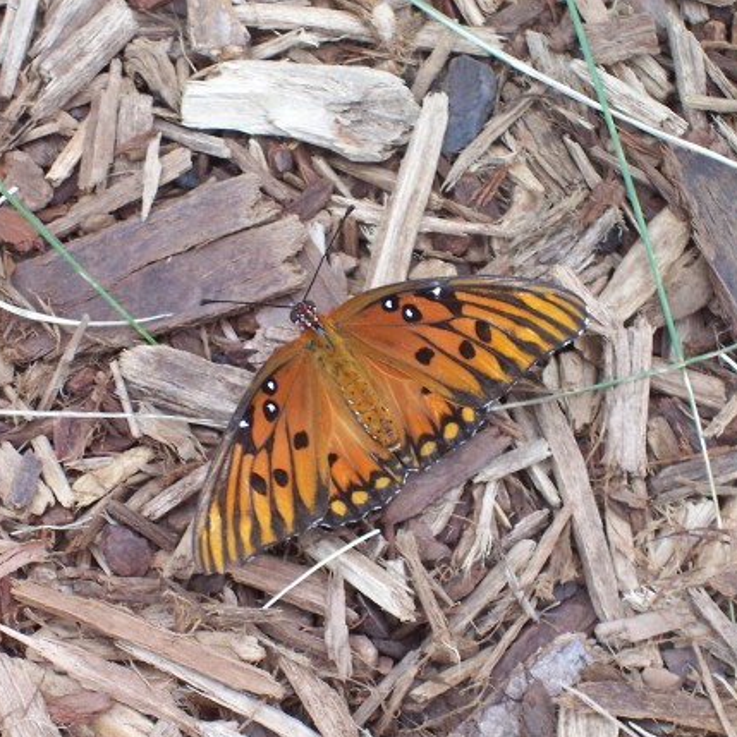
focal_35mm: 121
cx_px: 349
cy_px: 369
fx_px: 2915
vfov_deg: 14.4
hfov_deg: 14.4
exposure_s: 1/90
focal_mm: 16.8
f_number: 4.6
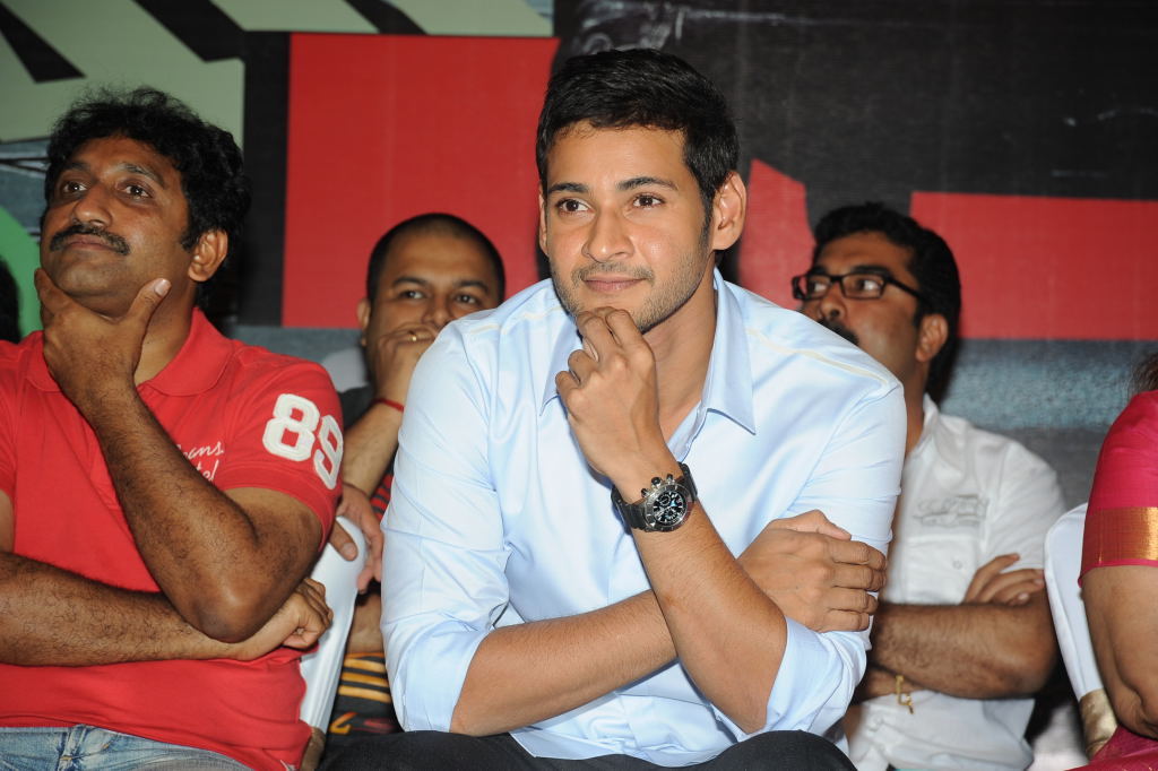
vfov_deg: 11.4
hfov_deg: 17.1
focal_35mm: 120
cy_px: 386
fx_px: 3859
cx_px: 579
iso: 320
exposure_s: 1/125
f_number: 7.1
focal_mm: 120
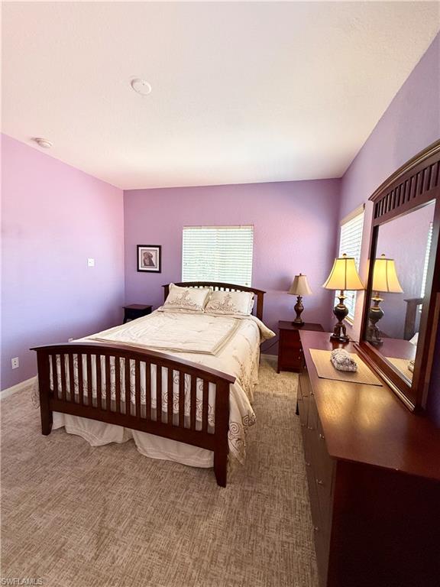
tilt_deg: -5.9
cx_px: 220
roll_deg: -2.3
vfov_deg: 102.1
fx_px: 237
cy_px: 294
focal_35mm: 14
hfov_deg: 85.7
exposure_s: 1/120
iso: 250
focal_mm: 2.22
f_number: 2.2
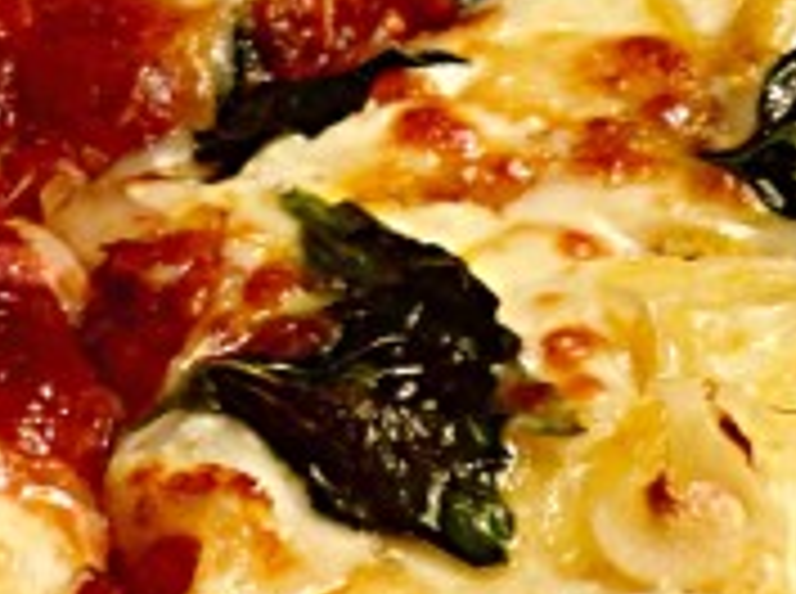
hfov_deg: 14.0
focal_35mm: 140
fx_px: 3213
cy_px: 234
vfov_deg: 10.6
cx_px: 157
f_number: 2.4
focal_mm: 4.12
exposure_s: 1/20
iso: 80
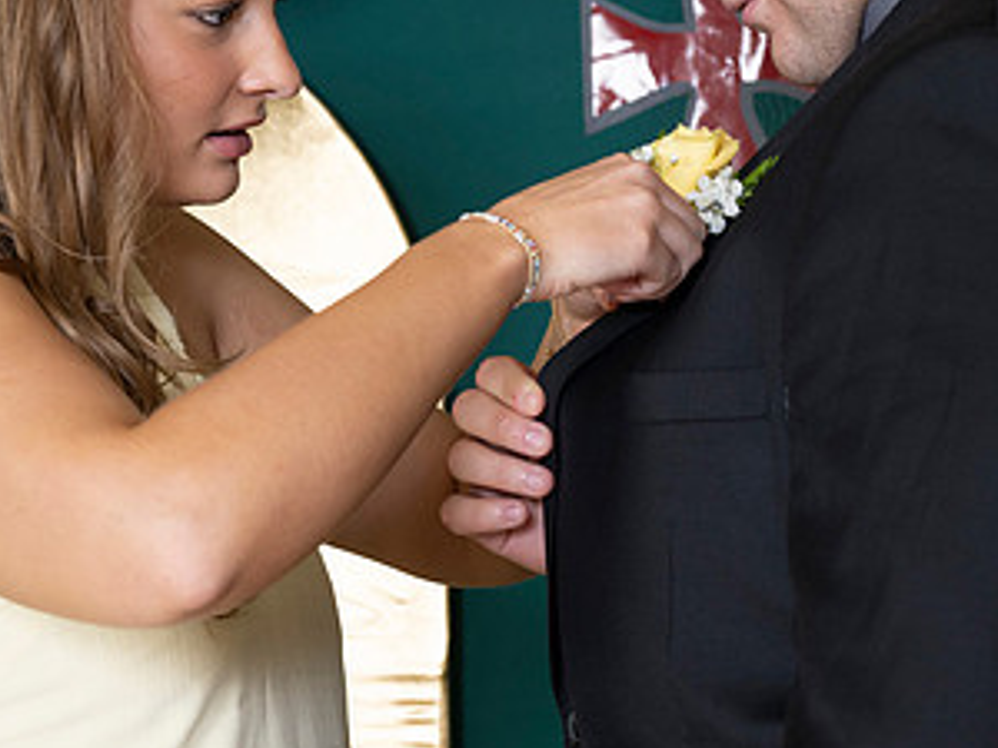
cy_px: 188
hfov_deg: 13.8
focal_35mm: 143
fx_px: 4123
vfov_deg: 10.4
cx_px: 422
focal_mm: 77
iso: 320
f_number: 7.1
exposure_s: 1/125
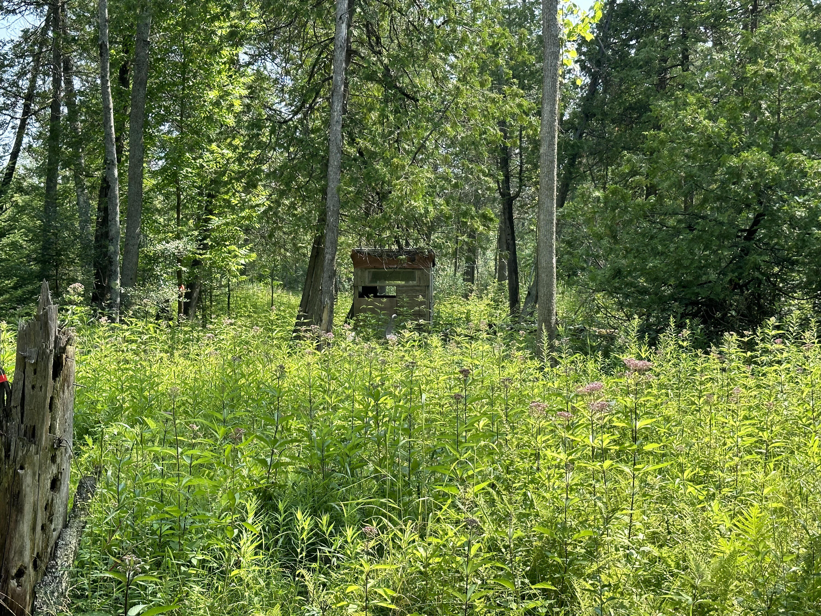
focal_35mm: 48
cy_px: 308
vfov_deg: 30.3
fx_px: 1138
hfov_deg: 39.7
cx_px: 410
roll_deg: -0.9
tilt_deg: -2.1
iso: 64
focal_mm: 6.9
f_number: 1.8
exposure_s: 1/887
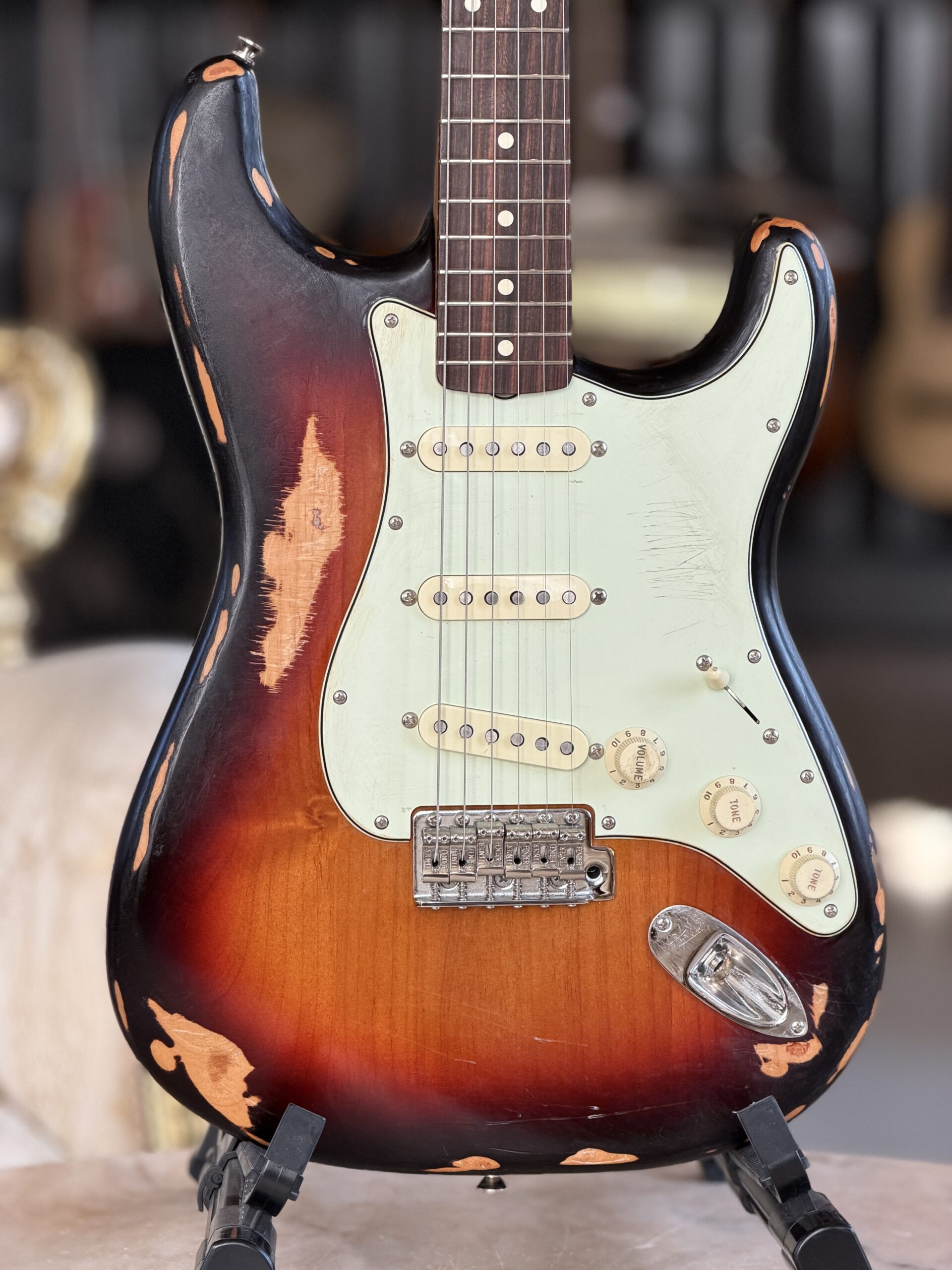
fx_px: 3667
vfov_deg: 19.6
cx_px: 476
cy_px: 635
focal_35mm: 100
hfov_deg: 14.8
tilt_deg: -9.2
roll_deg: -0.4
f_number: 2.8
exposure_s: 1/121
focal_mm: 16.89
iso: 125
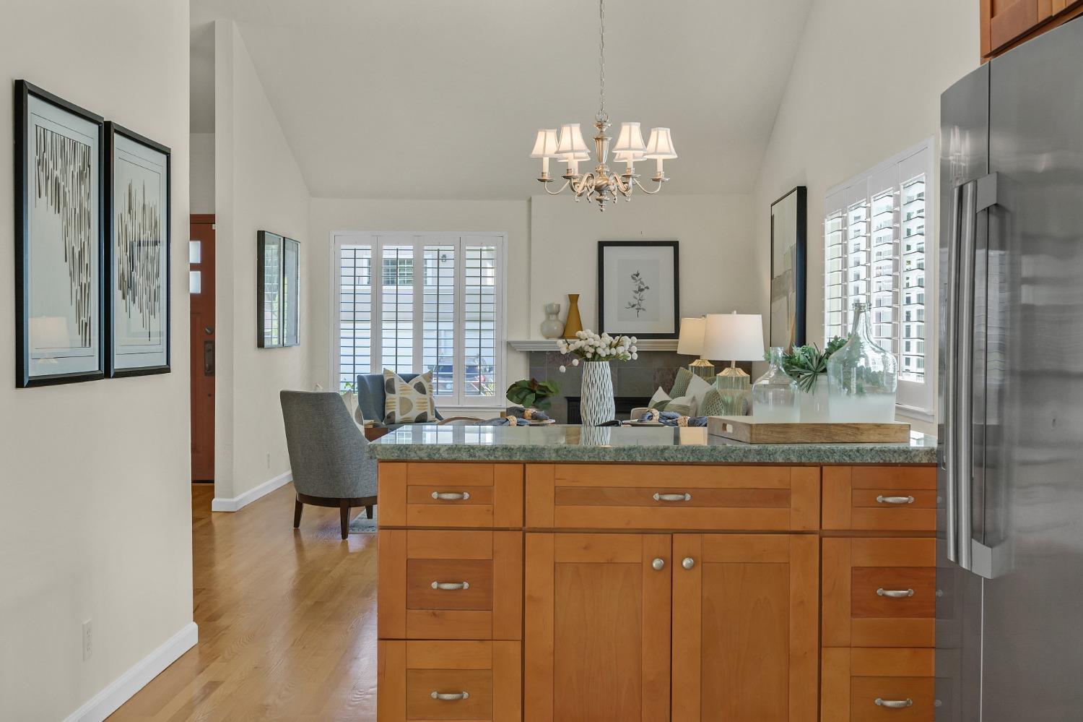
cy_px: 361
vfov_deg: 29.8
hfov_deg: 43.6
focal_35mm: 45
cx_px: 542
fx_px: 1353
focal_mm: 30
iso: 100
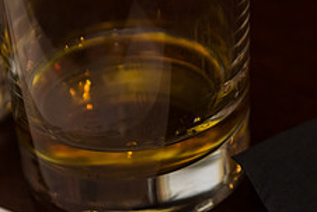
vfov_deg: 8.8
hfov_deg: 13.3
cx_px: 146
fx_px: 1357
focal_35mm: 154
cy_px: 239
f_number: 3.2
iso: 1000
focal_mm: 60
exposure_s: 1/125
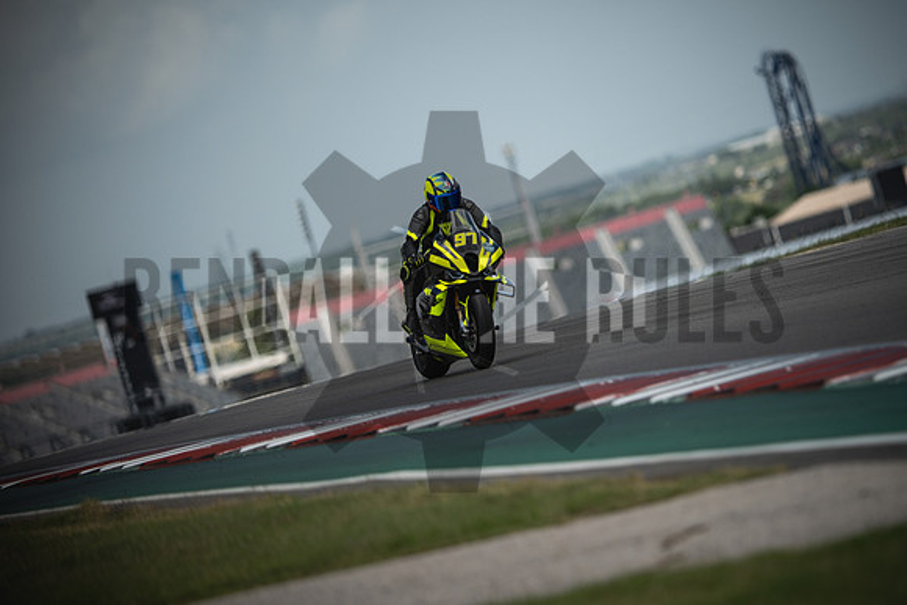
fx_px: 7560
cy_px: 302
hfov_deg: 6.9
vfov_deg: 4.6
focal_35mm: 300
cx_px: 454
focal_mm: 200
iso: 200
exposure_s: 1/4000
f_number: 2
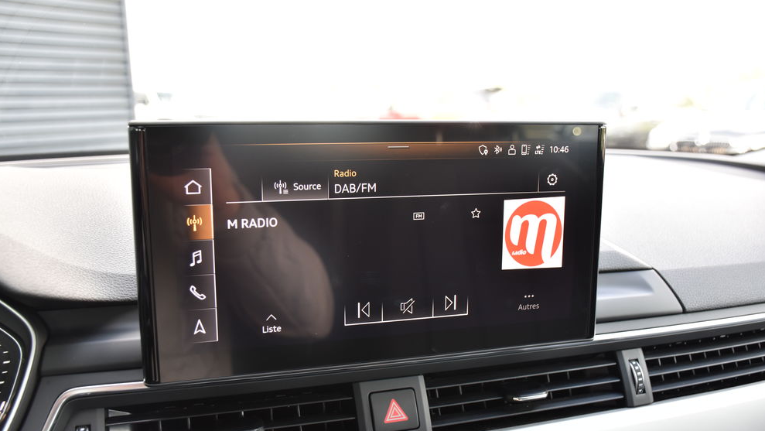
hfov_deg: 54.6
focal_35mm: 37
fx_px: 741
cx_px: 383
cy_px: 238
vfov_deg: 32.4
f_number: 4.5
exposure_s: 1/80
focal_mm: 23
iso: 400
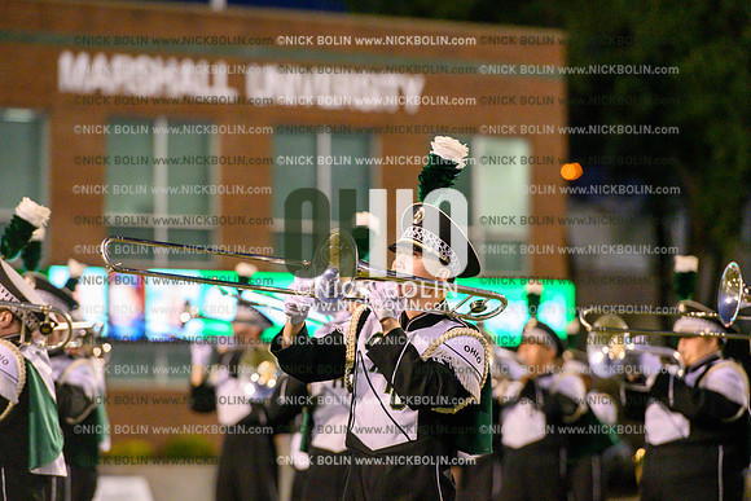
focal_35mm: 200
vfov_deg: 6.9
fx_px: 4173
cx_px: 376
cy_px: 250
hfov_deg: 10.3
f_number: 4
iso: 10000
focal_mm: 200
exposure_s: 1/1000
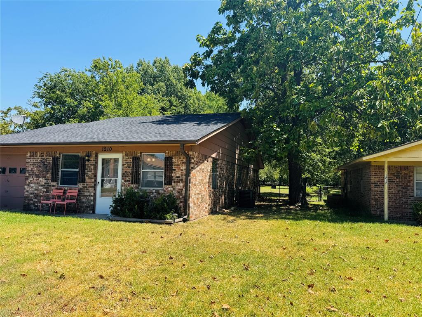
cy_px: 158
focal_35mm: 24
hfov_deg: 71.6
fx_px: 293
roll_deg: -1.1
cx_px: 211
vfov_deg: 56.8
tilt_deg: +3.3
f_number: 1.78
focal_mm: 6.76
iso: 80
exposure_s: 1/2415
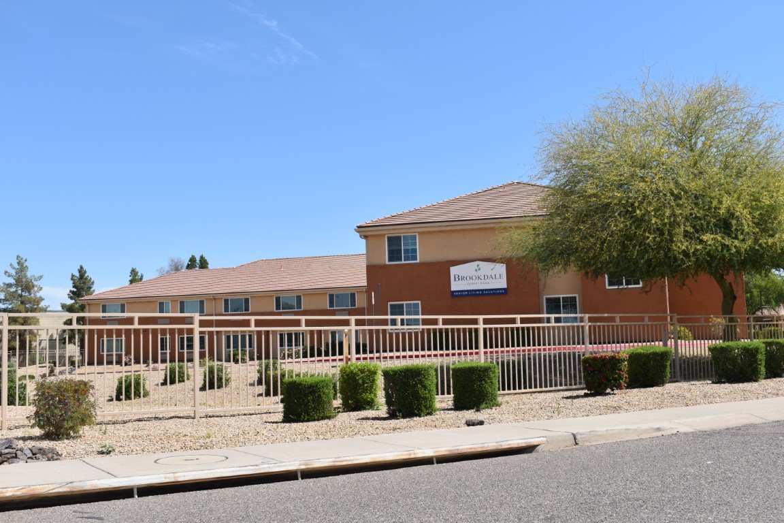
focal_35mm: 39
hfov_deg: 49.6
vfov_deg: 34.2
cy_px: 262
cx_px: 392
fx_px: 849
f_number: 9
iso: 100
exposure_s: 1/320
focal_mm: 26
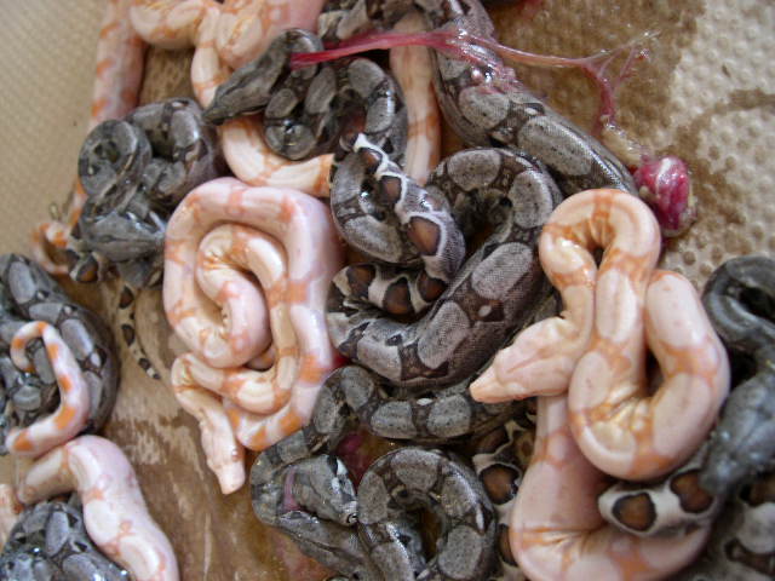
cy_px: 290
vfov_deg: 37.7
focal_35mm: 38
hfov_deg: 49.0
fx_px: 851
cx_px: 388
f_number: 2.8
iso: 192
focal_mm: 8
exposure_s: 1/4.6
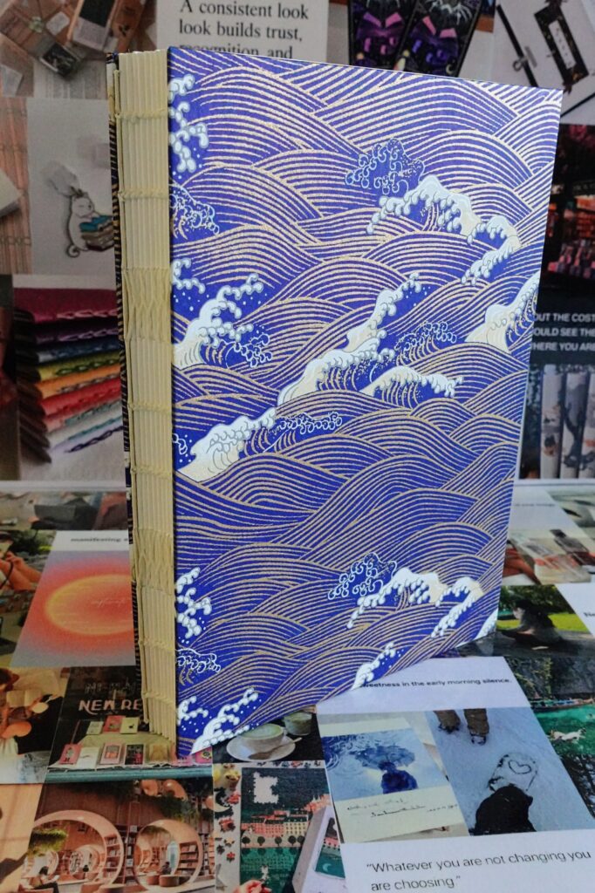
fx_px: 794
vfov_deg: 58.7
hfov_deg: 41.1
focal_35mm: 32
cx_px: 298
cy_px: 446
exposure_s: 1/100
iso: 3200
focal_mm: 12.52
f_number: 5.6
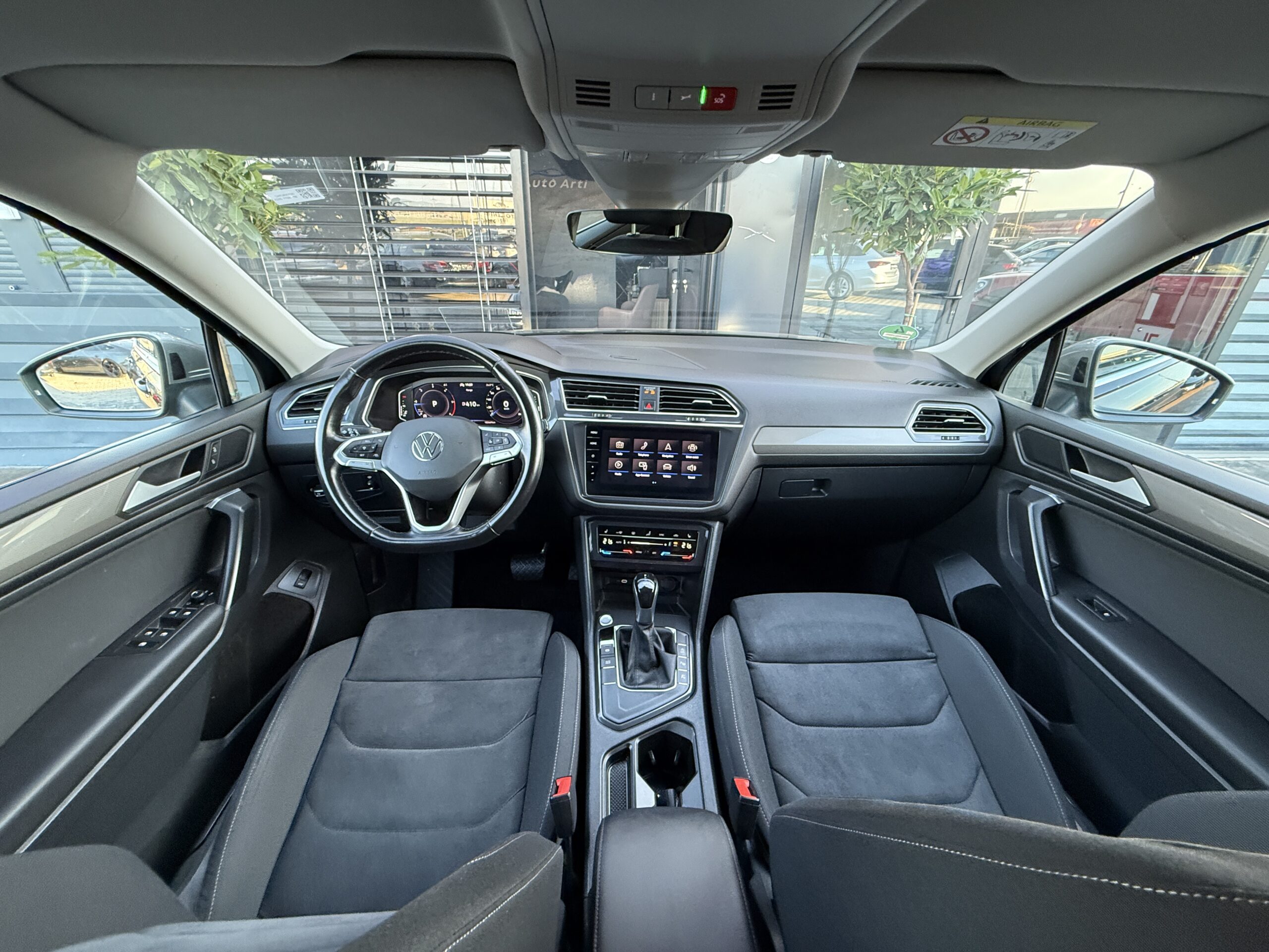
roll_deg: -0.5
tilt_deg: -25.4
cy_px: 476
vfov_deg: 85.7
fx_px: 513
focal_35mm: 14
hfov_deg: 102.1
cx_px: 634
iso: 400
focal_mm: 2.22
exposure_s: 1/60
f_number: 2.2
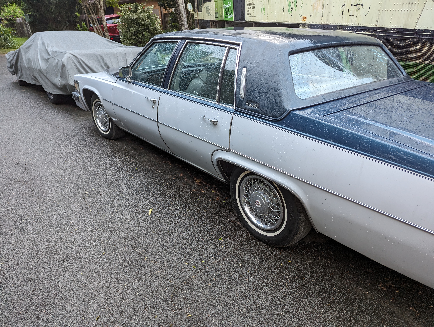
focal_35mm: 24
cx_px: 217
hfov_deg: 71.5
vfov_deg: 56.9
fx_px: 301
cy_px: 164
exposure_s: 1/47.6
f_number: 1.85
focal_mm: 6.81
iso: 146
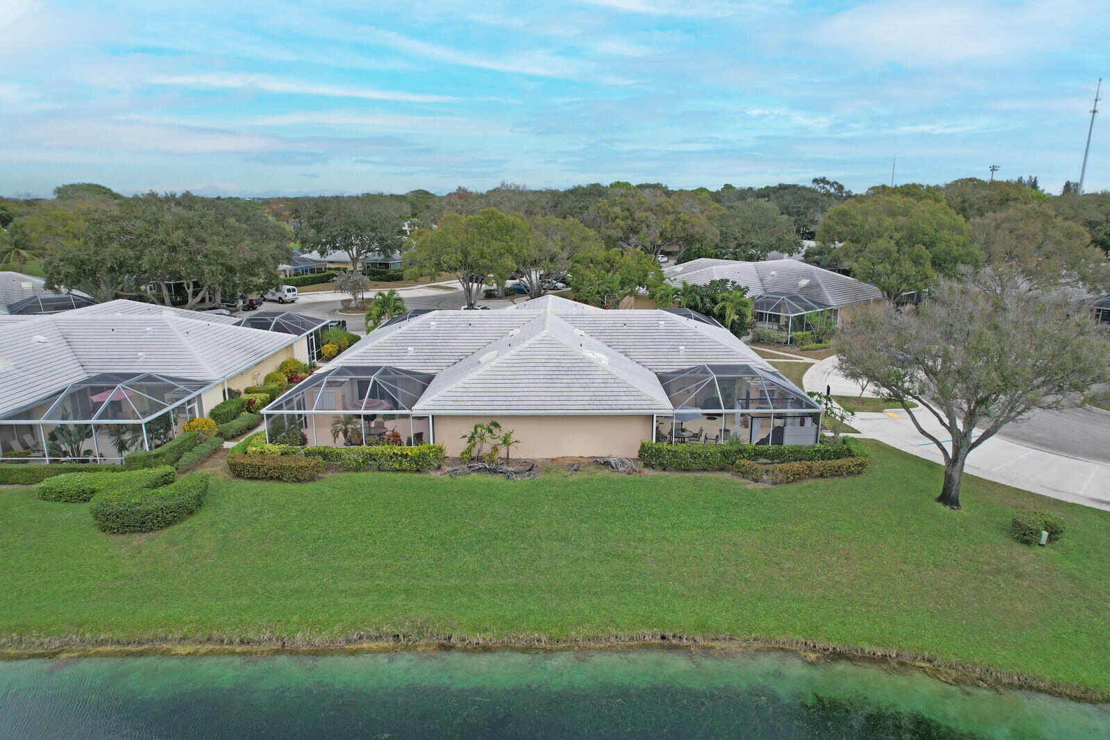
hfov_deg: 78.6
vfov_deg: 57.2
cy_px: 370
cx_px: 555
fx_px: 678
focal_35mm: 22
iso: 130
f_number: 2.8
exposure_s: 1/1250
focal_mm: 8.38
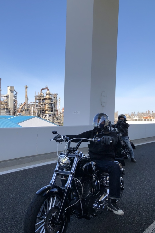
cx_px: 51
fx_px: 233
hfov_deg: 36.4
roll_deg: -1.7
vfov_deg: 53.0
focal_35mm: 36
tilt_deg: -4.8
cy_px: 130
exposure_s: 1/1372
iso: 20
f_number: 1.8
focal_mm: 3.99
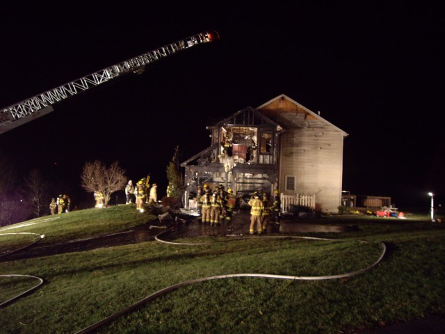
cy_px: 167
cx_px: 222
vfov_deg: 37.7
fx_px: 489
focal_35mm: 38
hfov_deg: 49.0
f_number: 2.7
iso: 200
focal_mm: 6.2
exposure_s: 1/4
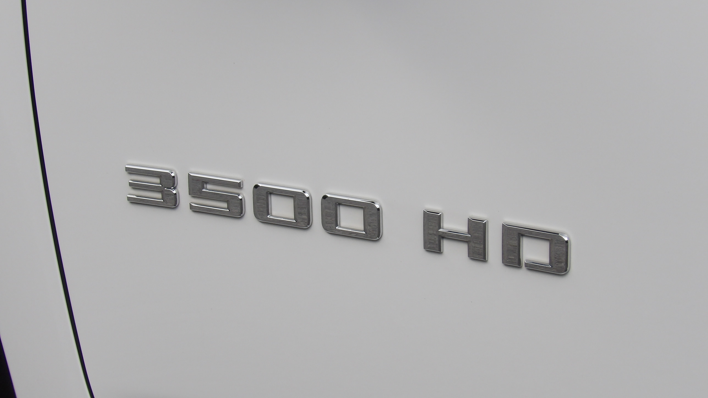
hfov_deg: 19.1
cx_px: 356
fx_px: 2103
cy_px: 235
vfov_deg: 10.8
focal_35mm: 112
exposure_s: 1/166
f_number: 5.1
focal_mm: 18.2
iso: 100
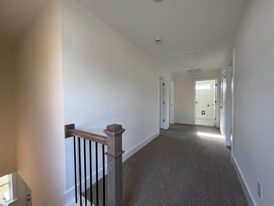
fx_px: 103
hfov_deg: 106.2
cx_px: 137
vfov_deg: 89.9
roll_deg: +0.4
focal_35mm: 13
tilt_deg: -2.7
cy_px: 103
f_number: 1.8
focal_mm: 1.57
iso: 100
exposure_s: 1/120
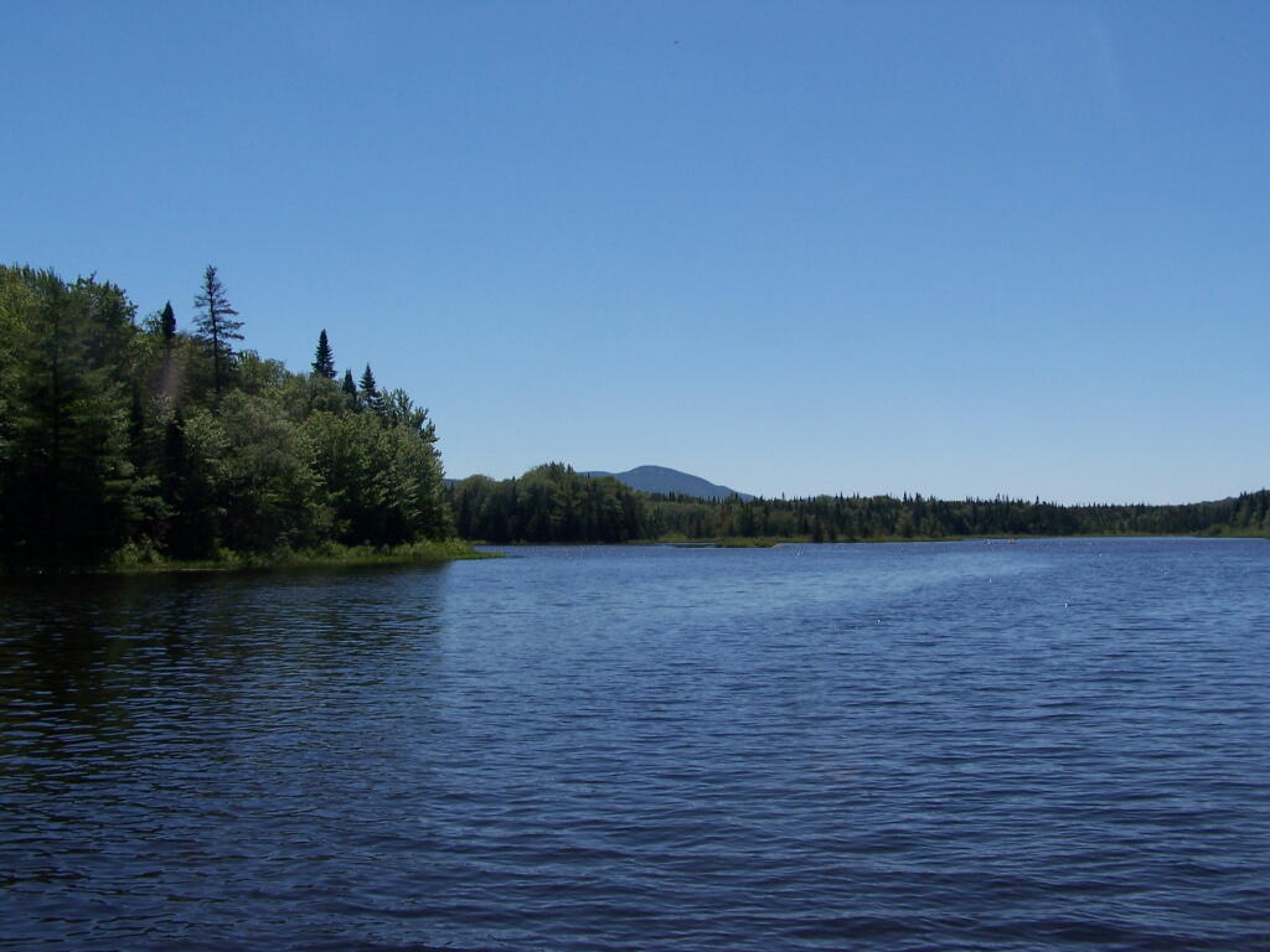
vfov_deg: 37.7
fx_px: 1394
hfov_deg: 49.0
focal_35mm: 38
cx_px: 635
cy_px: 476
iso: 80
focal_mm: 6.3
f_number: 5.6
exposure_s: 1/640
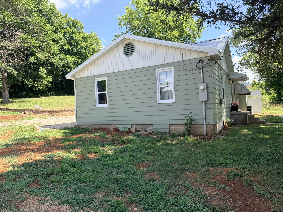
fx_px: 196
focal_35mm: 24
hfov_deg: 71.6
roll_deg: +2.6
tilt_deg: +2.0
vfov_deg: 56.8
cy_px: 106
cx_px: 142
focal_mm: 6.76
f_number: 1.78
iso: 80
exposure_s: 1/1653
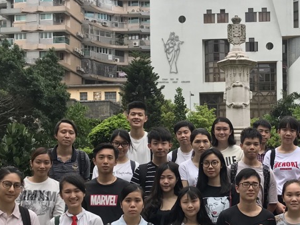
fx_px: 581
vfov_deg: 21.7
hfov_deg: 28.3
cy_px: 179
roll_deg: +0.1
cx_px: 246
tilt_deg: +2.3
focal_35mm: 67
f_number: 1.8
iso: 20
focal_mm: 3.99
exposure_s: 1/1088
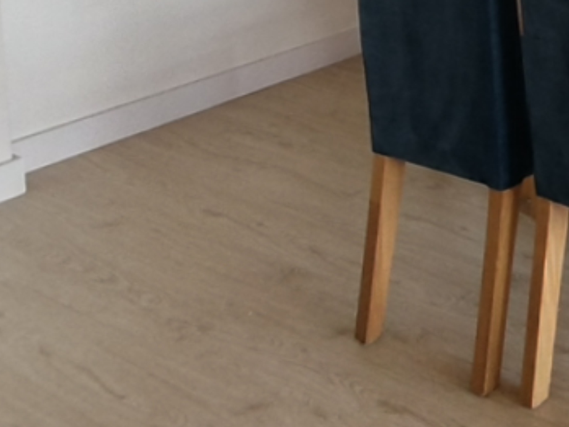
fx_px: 904
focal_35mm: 55
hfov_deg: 24.2
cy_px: -236
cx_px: 922
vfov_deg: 21.6
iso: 500
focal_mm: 2.31
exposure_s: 1/50
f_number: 2
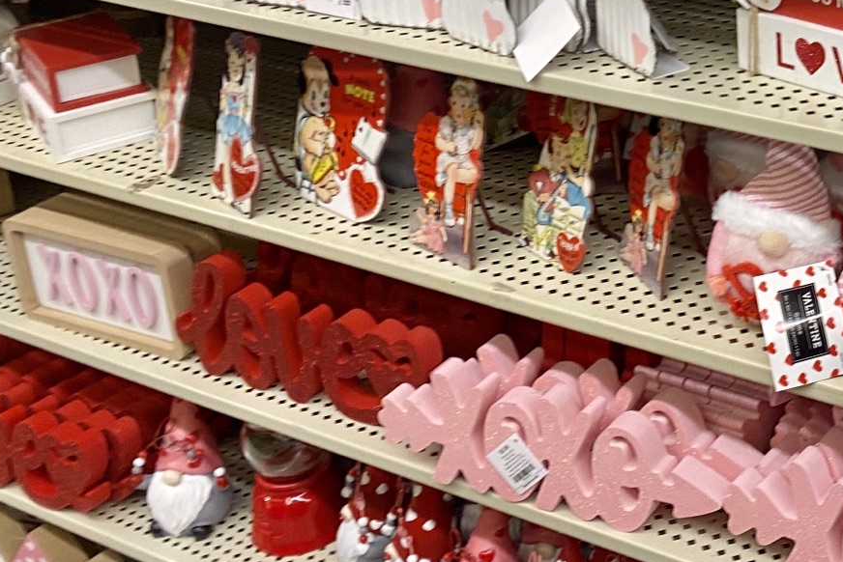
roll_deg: -0.5
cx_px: 951
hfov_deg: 29.0
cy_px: -87
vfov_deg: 20.7
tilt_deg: -17.7
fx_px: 1452
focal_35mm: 62
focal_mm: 4.25
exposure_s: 1/60
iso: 100
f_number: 1.8
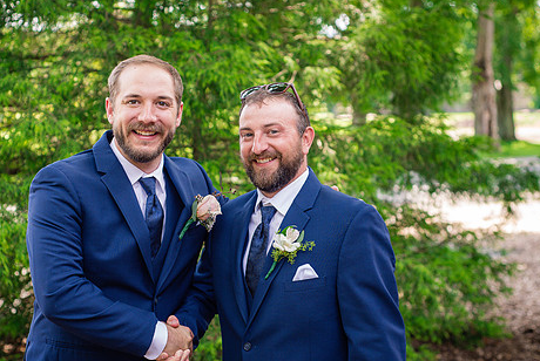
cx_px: 234
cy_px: 190
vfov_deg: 20.4
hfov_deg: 30.0
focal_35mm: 67
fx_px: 1006
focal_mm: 50
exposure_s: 1/320
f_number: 3.2
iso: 400
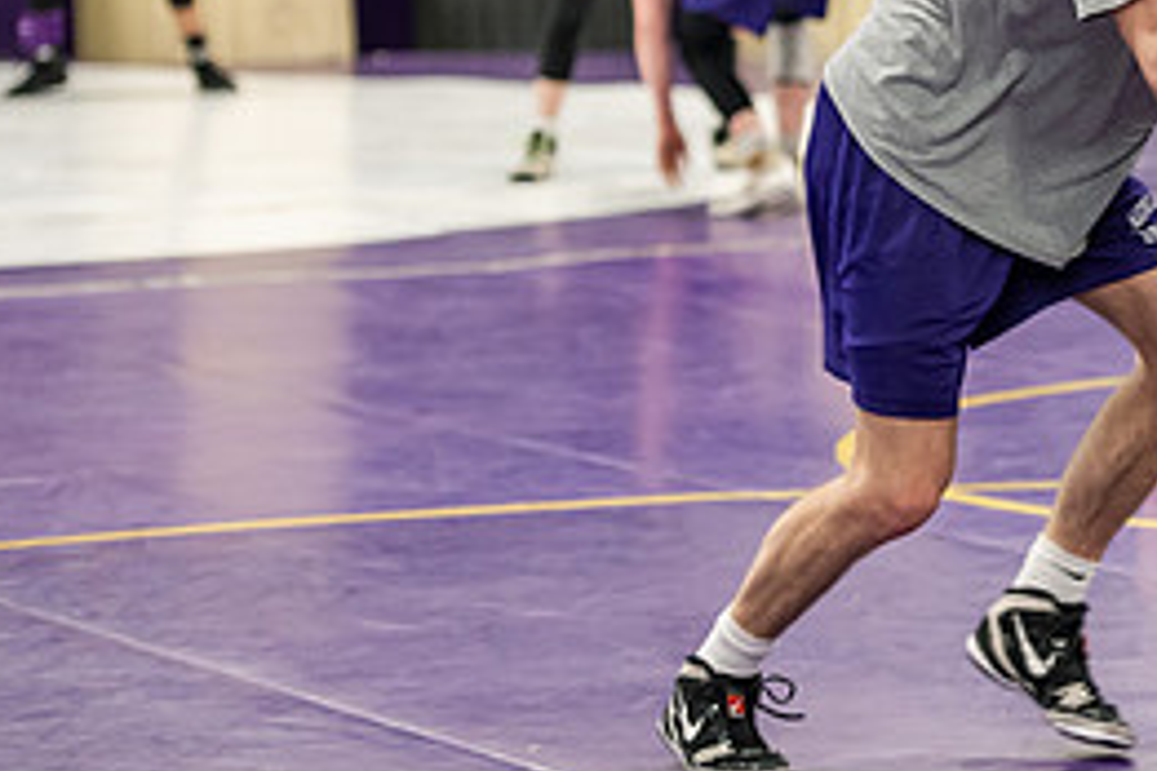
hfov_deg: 9.7
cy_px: 193
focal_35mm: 211
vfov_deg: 6.5
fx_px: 6781
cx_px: 1223
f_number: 3.2
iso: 1600
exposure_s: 1/200
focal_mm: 95
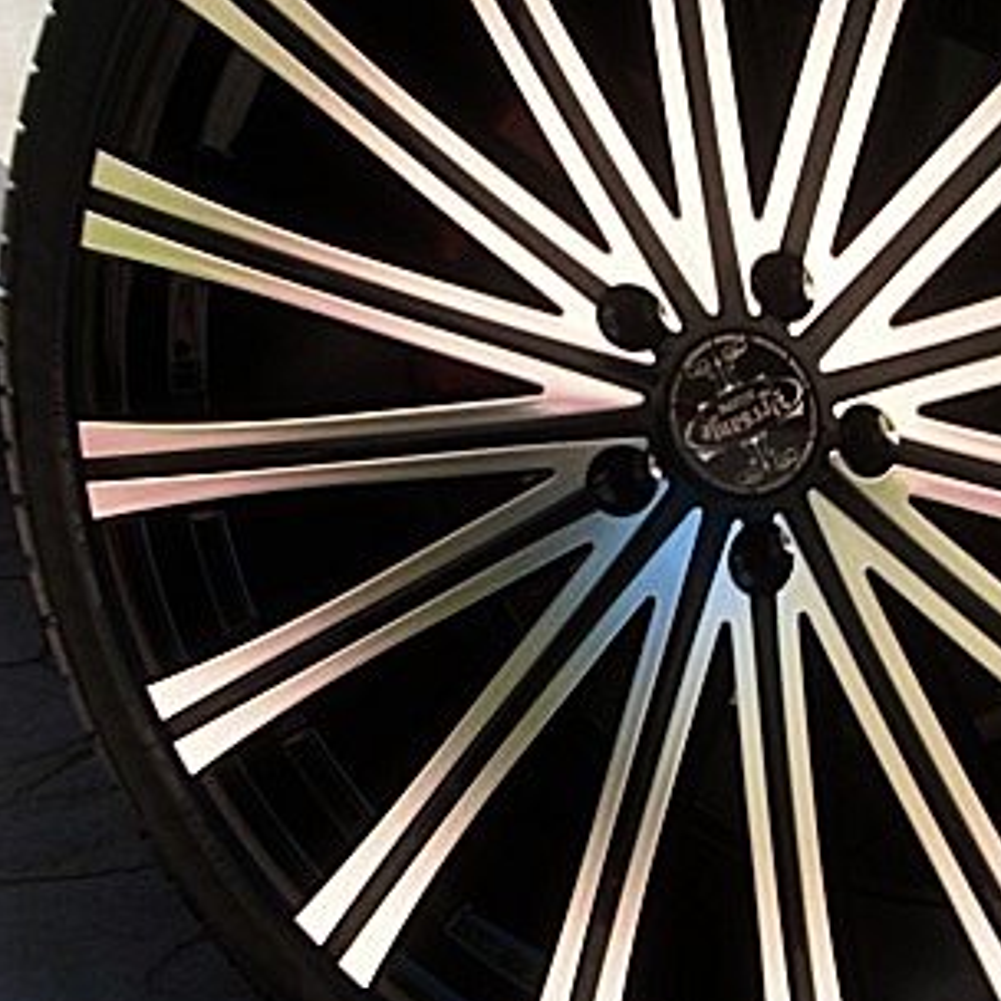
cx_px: 566
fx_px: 2192
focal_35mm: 67
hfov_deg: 25.7
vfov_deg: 25.7
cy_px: 418
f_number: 2.8
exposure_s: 1/250
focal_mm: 6.3
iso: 50
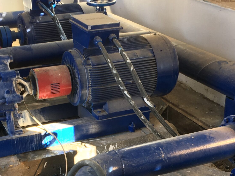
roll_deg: +0.9
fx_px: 455
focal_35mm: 67
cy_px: 145
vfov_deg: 21.6
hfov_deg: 28.9
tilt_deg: -27.5
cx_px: 104
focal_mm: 4.15
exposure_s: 1/50
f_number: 2.2
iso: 25
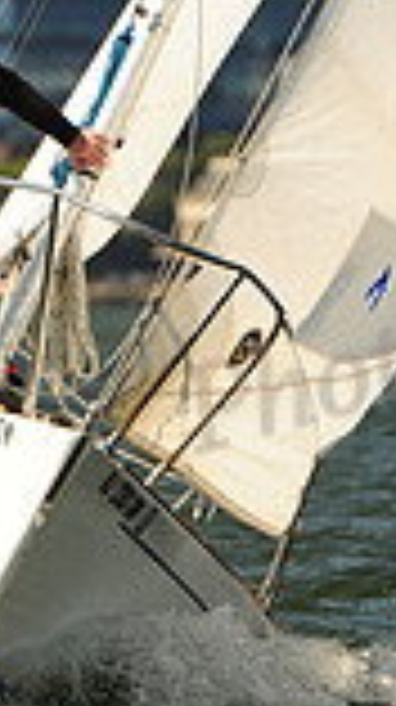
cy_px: 166
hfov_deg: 1.6
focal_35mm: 776
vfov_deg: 2.8
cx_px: -45
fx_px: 14525
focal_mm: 200
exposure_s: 1/1250
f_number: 4
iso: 320
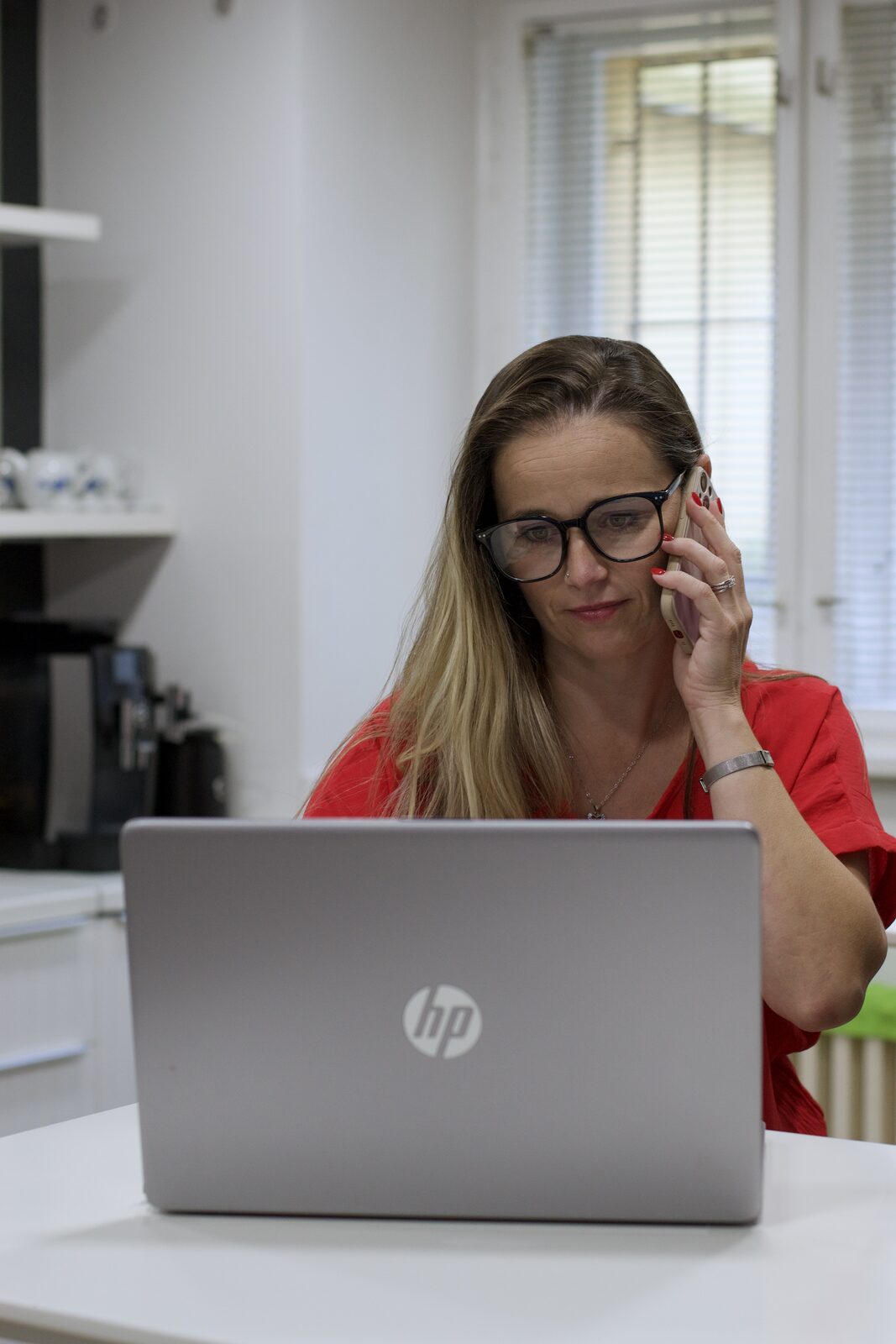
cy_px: 672
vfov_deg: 27.0
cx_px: 448
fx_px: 2799
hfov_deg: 18.2
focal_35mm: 75
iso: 400
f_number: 2.8
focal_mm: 50
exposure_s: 1/160
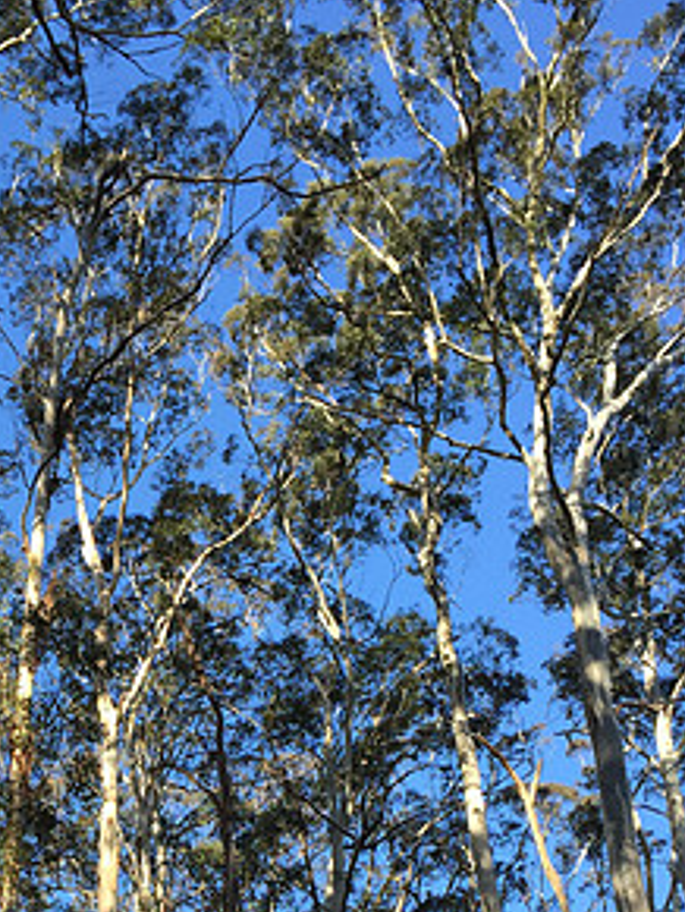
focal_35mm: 58
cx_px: 118
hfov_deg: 24.8
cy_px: 865
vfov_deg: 31.3
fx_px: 1528
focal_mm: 4.15
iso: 32
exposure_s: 1/527
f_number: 2.2
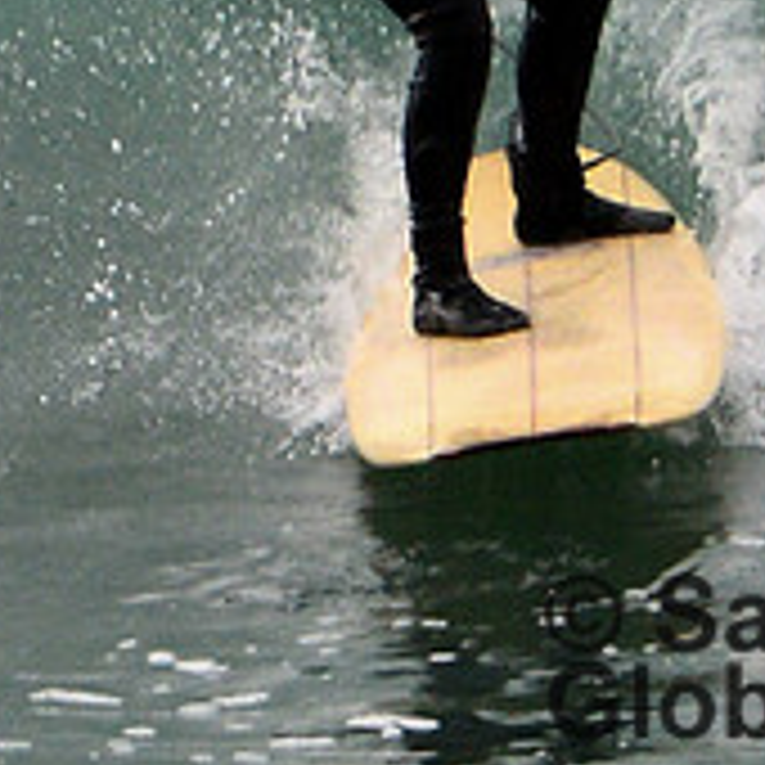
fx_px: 39980
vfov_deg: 1.1
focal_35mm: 1599
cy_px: -2
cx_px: 482
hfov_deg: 1.1
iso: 1000
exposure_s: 1/500
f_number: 10
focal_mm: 550
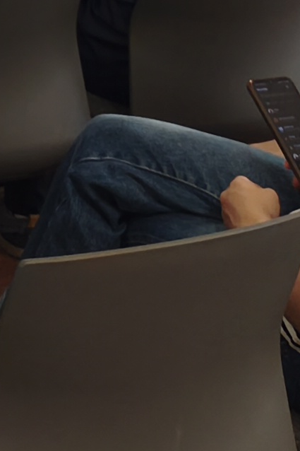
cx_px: -434
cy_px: -434
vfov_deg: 12.0
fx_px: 1913
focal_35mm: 153
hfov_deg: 8.2
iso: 640
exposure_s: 1/50
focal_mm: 6.06
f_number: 1.7
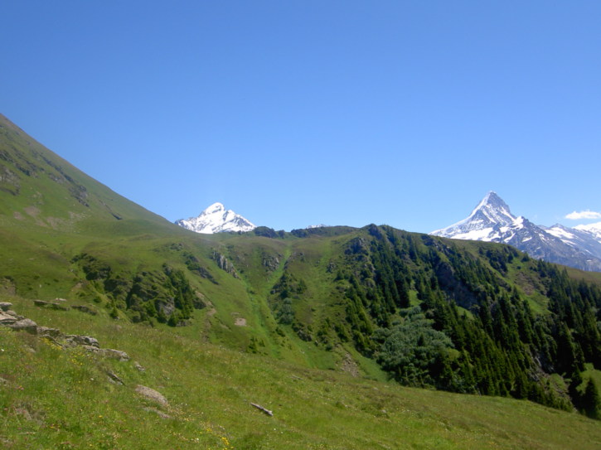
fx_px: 590
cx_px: 300
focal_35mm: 34
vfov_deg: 41.8
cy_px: 225
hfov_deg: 54.0
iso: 50
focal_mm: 5.6
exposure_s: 1/250
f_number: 4.7
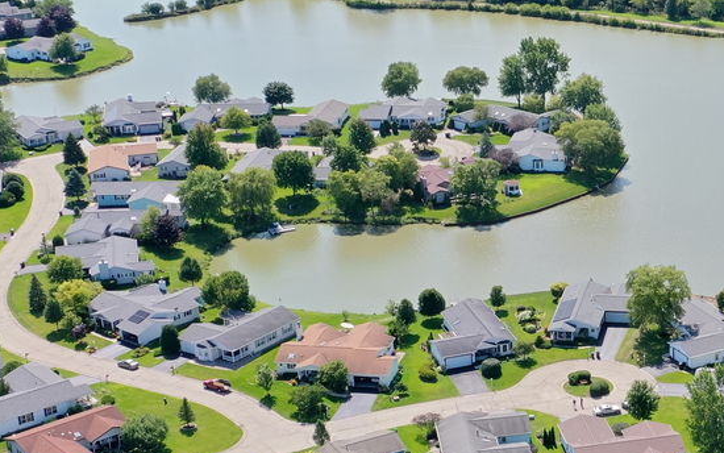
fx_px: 1658
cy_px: 331
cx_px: 642
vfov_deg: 15.5
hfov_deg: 24.0
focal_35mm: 84
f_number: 5
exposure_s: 1/320
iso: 100
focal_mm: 10.26
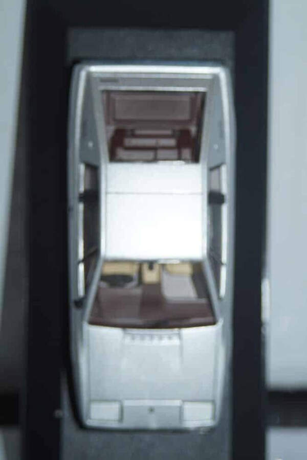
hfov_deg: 11.4
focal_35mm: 120
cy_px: 230
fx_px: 1535
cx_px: 154
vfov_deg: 17.1
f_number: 5.6
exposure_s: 1/60
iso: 200
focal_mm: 80
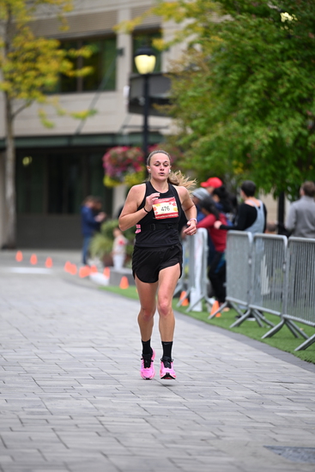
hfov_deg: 6.9
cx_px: 158
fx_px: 2623
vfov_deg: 10.3
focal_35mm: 200
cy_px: 236
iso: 640
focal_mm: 200
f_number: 2.8
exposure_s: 1/2000
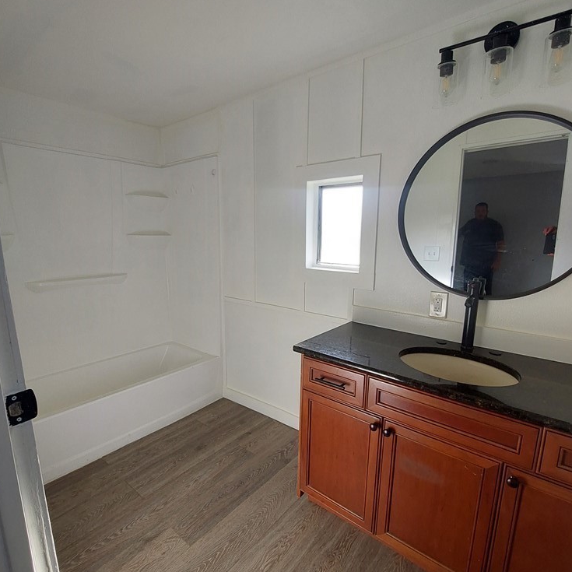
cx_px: 290
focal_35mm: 16
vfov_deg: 87.4
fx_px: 299
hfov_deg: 87.4
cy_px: 293
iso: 64
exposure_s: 1/120
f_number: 2.2
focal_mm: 1.74
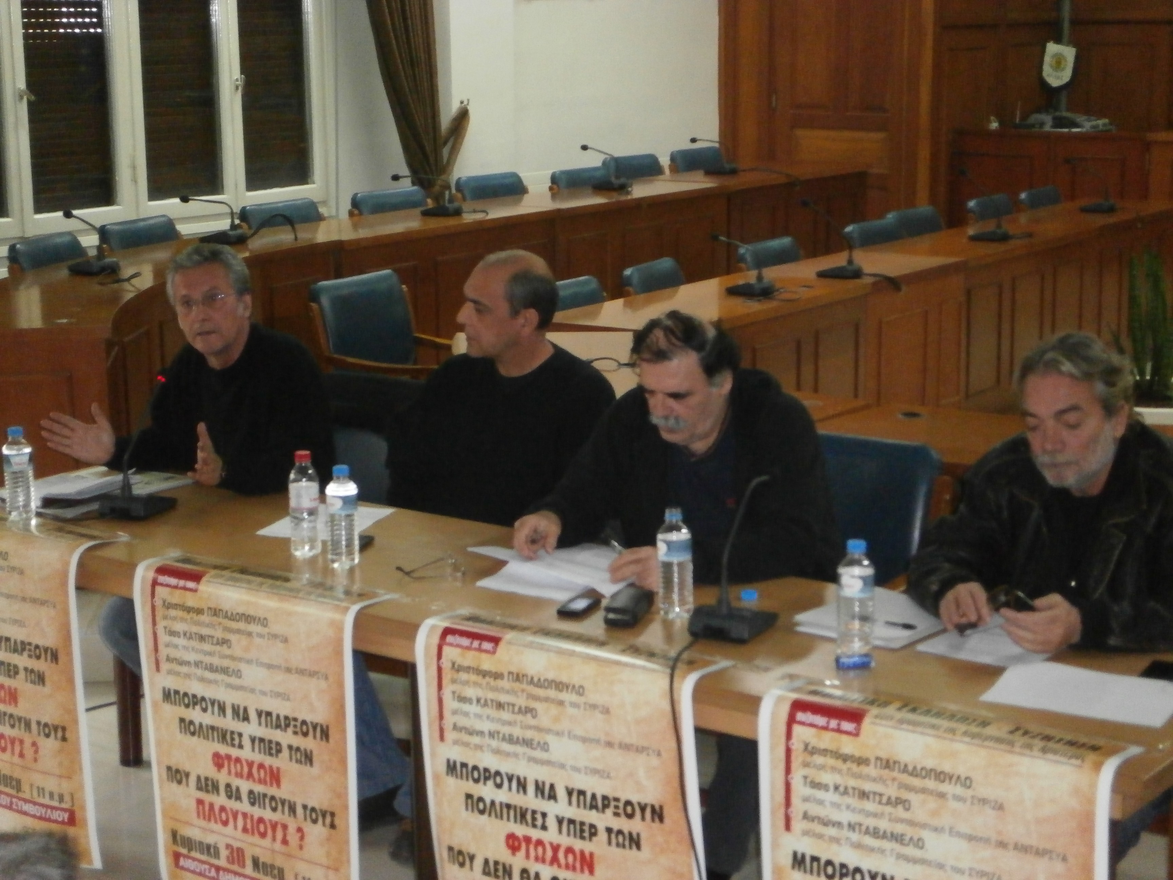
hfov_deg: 32.2
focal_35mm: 60
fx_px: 2033
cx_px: 586
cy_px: 440
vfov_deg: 24.4
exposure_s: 1/50
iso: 800
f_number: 3.9
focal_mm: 10.7
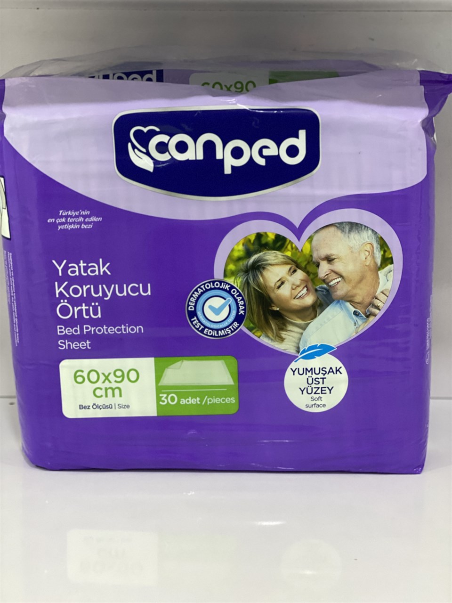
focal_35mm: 52
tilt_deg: -13.2
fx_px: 905
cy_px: 302
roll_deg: -0.5
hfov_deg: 28.0
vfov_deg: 36.8
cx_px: 226
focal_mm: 6
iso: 250
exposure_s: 1/40
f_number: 2
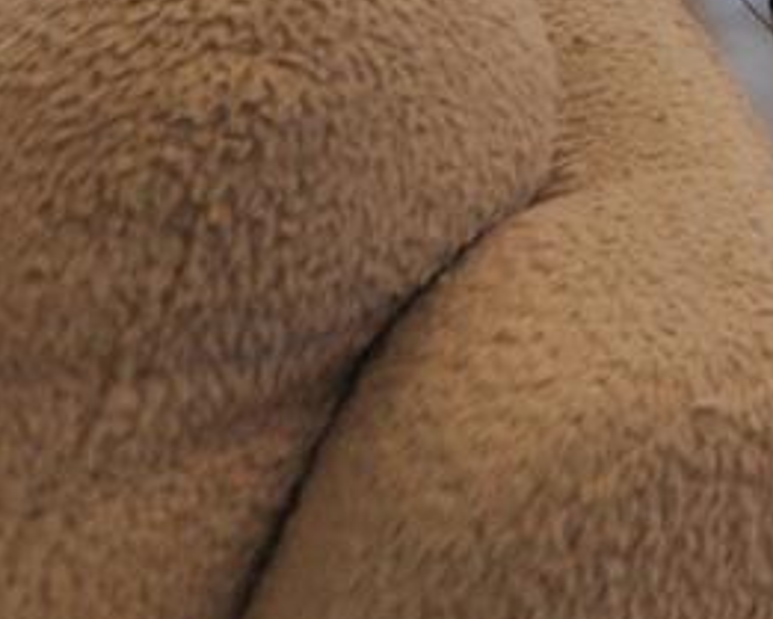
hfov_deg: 17.7
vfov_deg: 12.5
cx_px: 1226
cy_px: -891
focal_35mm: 95
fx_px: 2171
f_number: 4
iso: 450
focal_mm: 11
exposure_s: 1/60
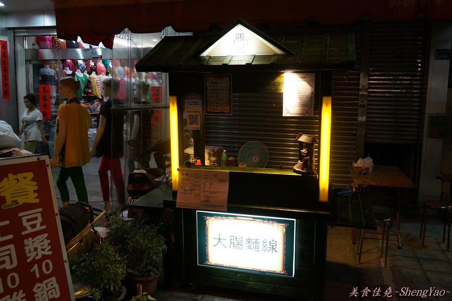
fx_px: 376
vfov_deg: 43.5
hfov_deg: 62.0
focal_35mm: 30
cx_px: 226
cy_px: 150
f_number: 4
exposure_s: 1/60
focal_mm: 20
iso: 800
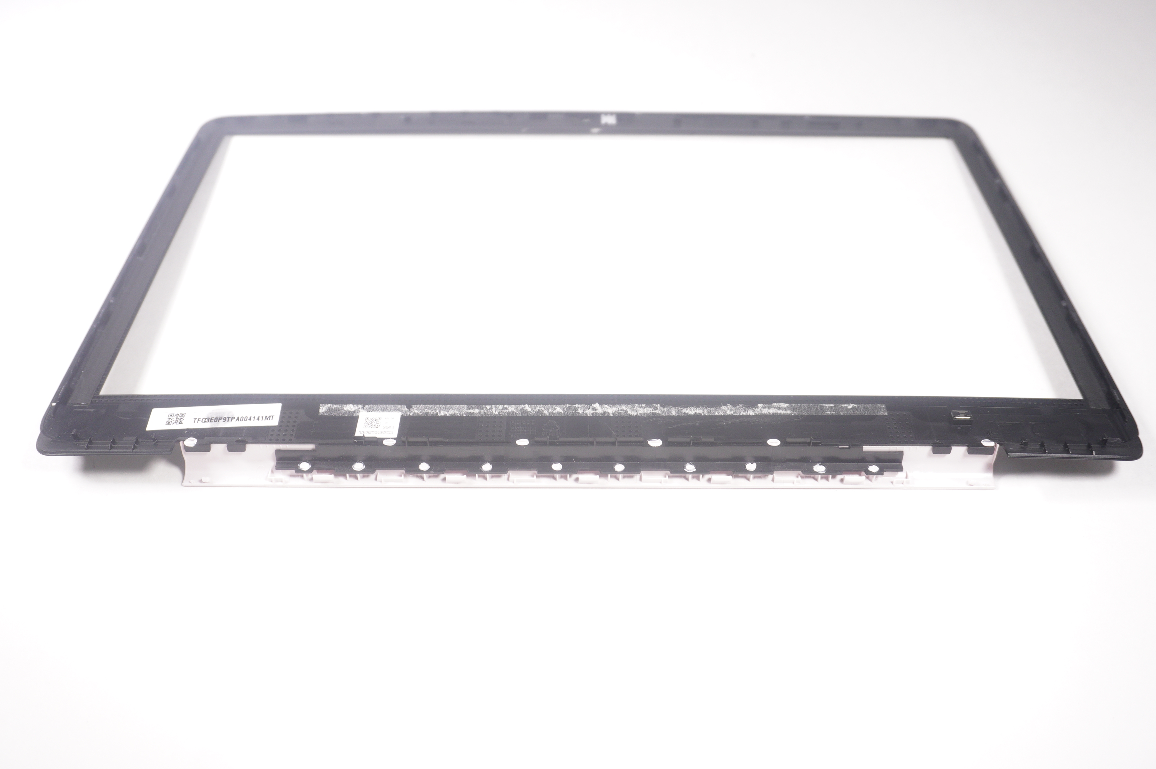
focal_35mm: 34
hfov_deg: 55.1
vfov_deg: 38.3
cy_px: 384
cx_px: 578
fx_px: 1107
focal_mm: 23
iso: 640
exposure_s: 1/250
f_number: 5
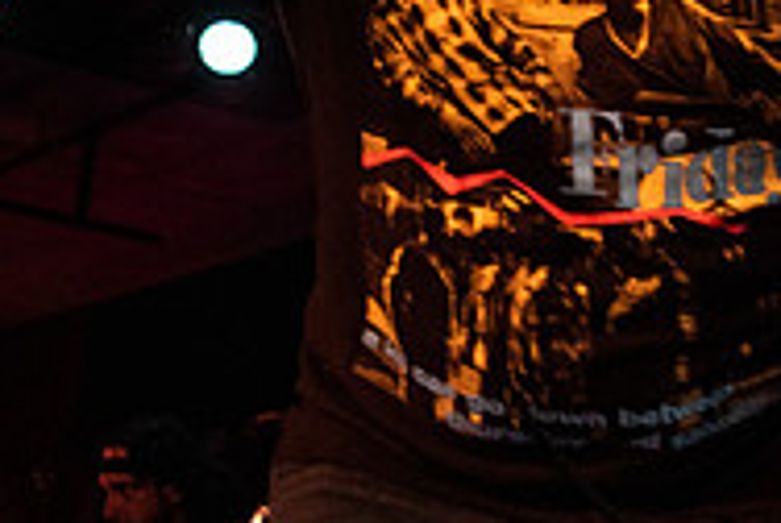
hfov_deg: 27.2
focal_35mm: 74
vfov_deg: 18.0
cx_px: 465
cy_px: -19
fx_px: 1608
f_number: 3.2
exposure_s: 1/125
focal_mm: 24
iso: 3200
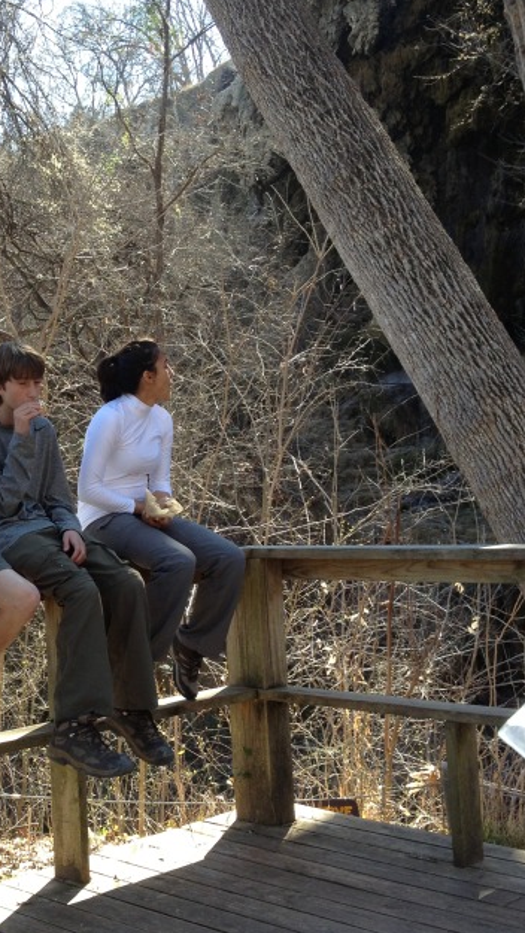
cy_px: 530
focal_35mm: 52
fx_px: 1287
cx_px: 54
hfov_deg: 22.5
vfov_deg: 39.8
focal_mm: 4.28
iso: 50
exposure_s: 1/207
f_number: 2.4
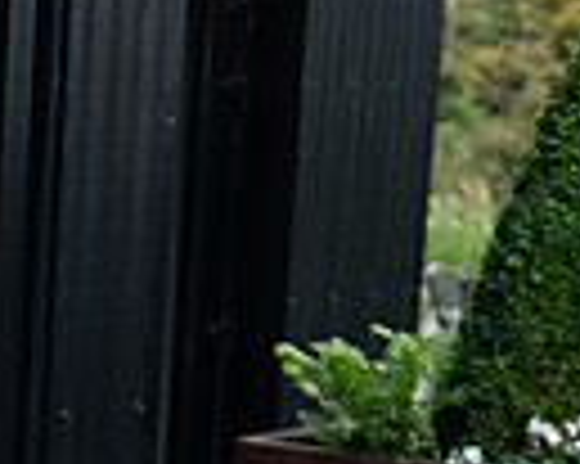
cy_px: 484
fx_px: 2316
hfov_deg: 12.2
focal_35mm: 135
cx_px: -679
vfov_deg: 11.3
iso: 320
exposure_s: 1/160
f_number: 3.5
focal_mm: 32
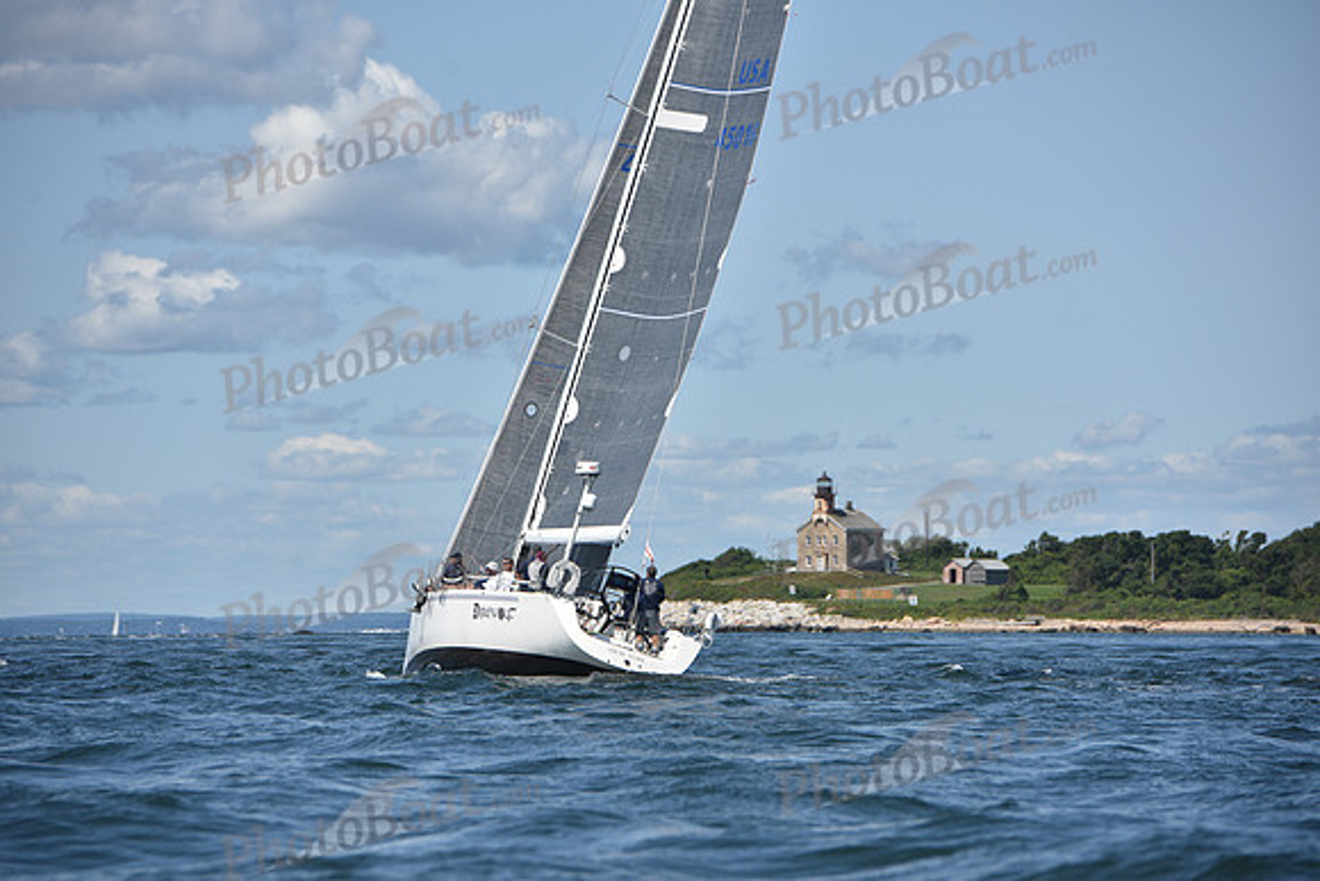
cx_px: 660
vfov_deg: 6.9
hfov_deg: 10.3
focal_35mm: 200
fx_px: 7335
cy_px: 440
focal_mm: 200
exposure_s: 1/2500
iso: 250
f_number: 6.3
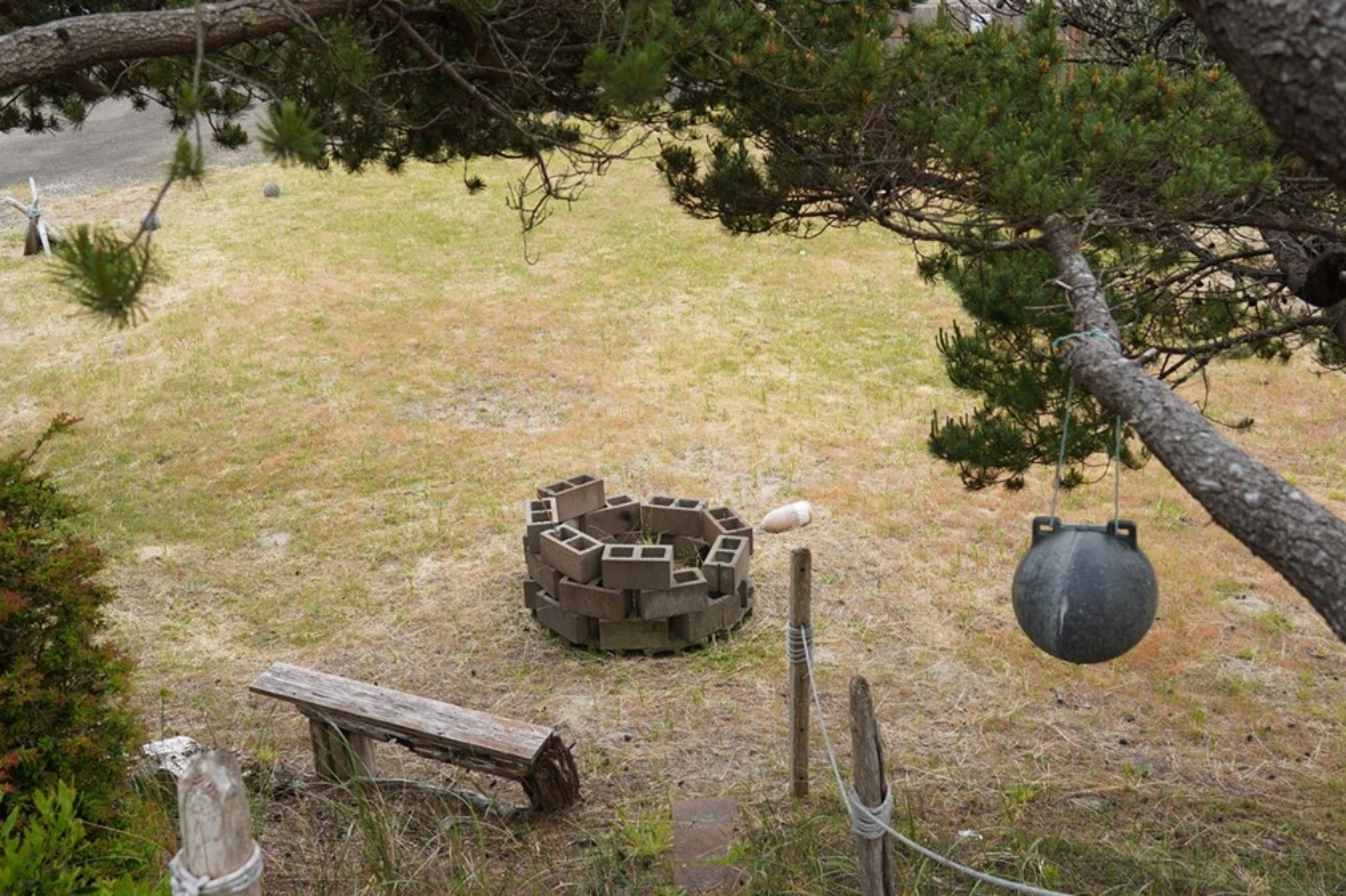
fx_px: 1420
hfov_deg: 50.6
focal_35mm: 38
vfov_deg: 34.9
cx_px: 607
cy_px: 518
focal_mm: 24
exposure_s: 1/200
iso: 100
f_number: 4.5
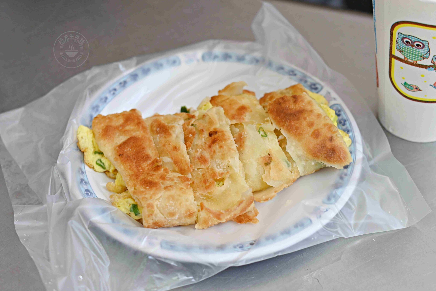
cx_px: 213
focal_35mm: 78
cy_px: 151
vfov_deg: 17.5
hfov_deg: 26.0
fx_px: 945
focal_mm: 50
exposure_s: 1/200
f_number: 3.2
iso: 100
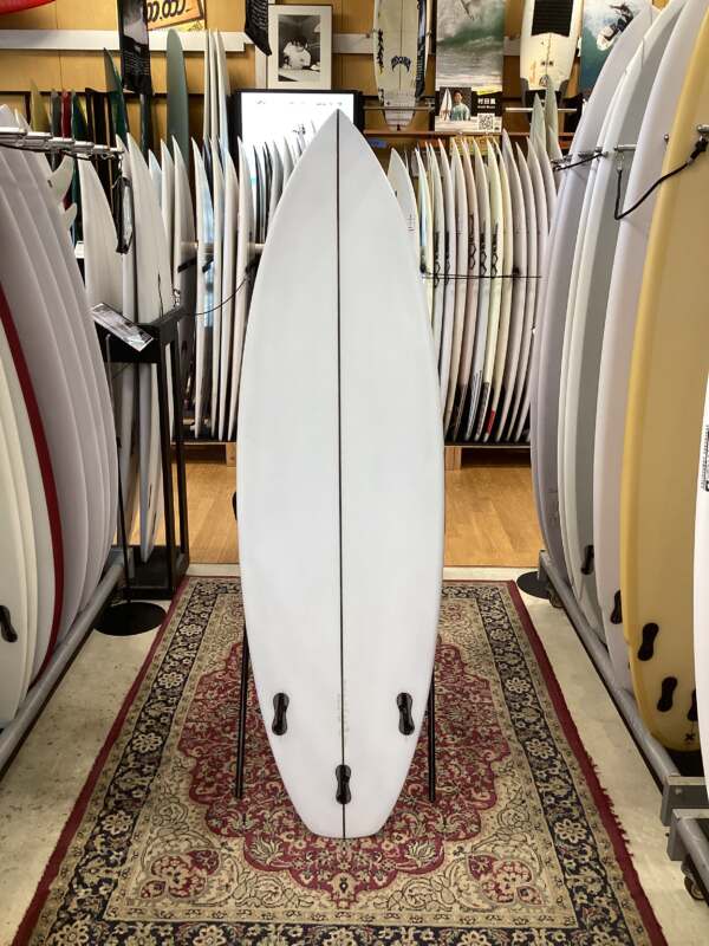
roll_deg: -3.6
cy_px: 473
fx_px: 847
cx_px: 354
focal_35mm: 31
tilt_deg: -16.5
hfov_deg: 45.4
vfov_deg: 58.4
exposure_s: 1/60
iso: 80
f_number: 2.4
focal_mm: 3.3
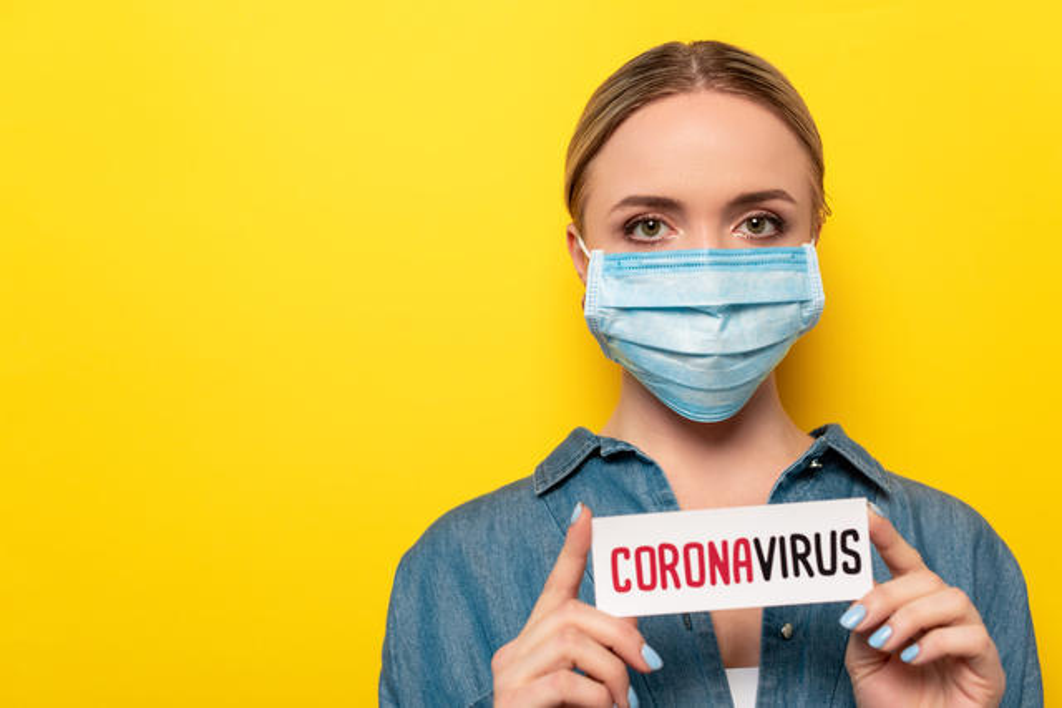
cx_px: 531
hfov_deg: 39.6
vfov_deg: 27.0
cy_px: 354
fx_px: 1475
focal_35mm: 50
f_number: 4.5
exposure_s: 1/160
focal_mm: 50
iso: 125
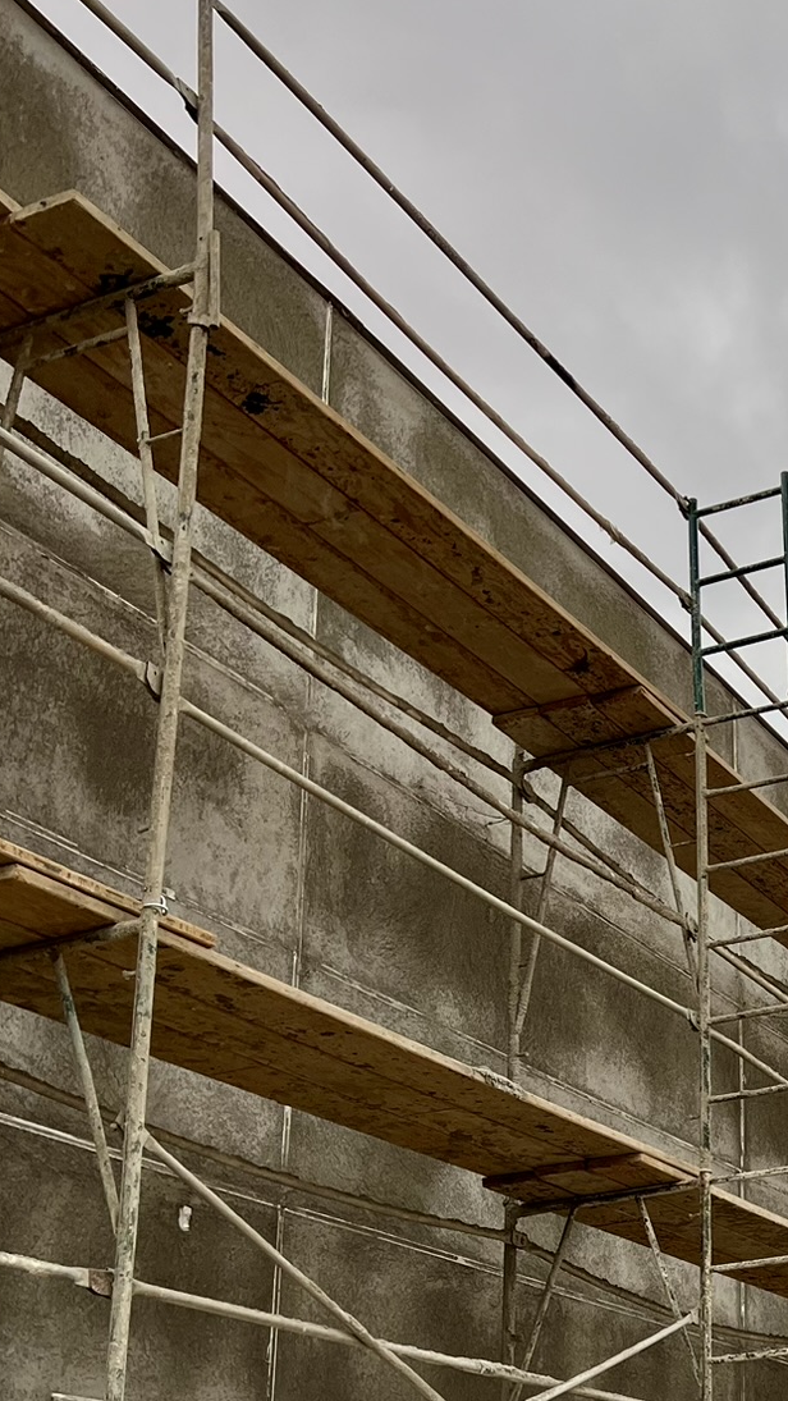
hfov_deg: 21.1
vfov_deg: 37.9
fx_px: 1969
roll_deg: +4.3
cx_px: 943
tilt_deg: +17.6
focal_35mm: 53
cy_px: 1094
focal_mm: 5.7
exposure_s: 1/404
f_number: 1.5
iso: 50
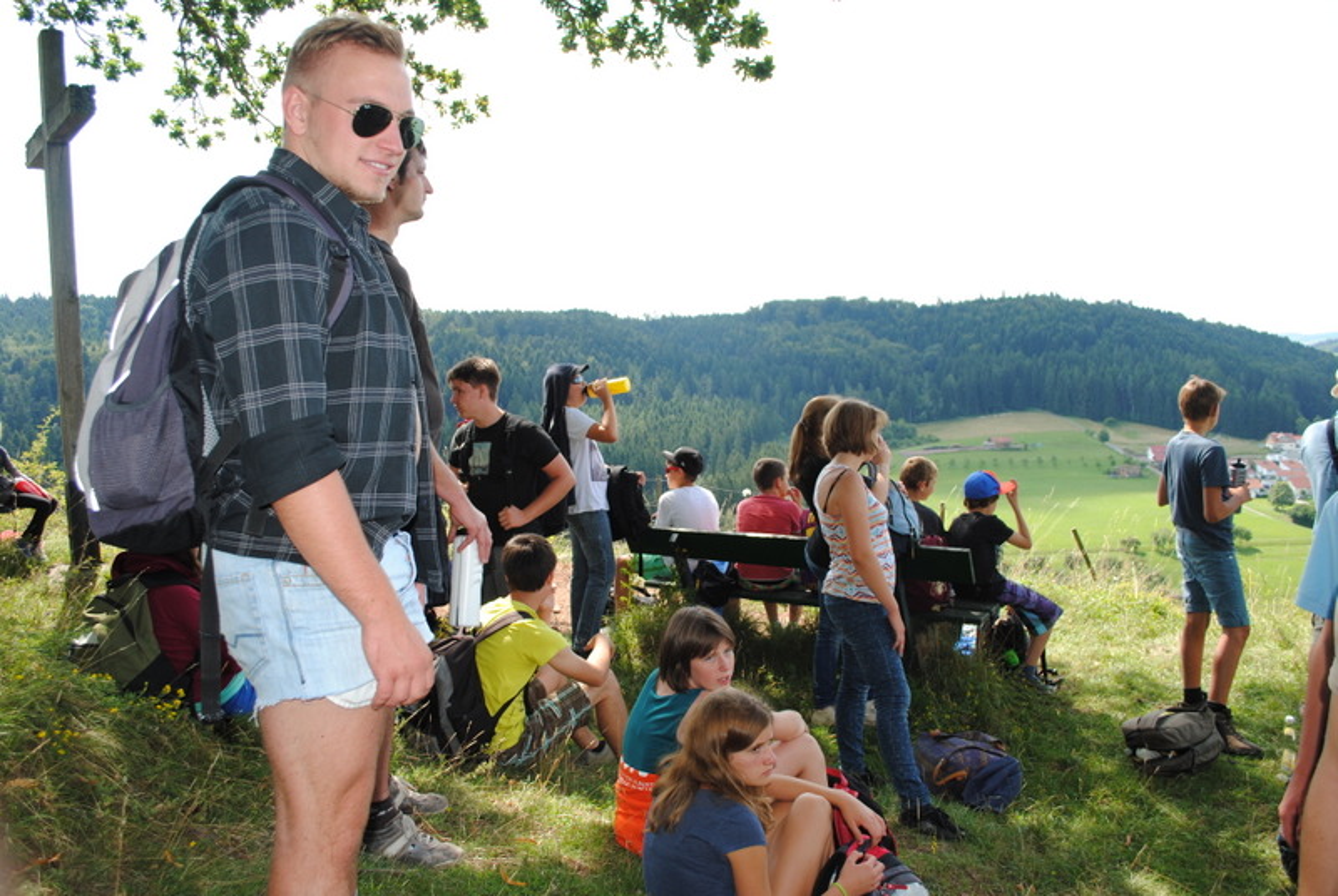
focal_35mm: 27
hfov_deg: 67.3
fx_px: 1005
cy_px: 448
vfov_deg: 48.1
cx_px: 669
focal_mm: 18
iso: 100
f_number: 5
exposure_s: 1/200
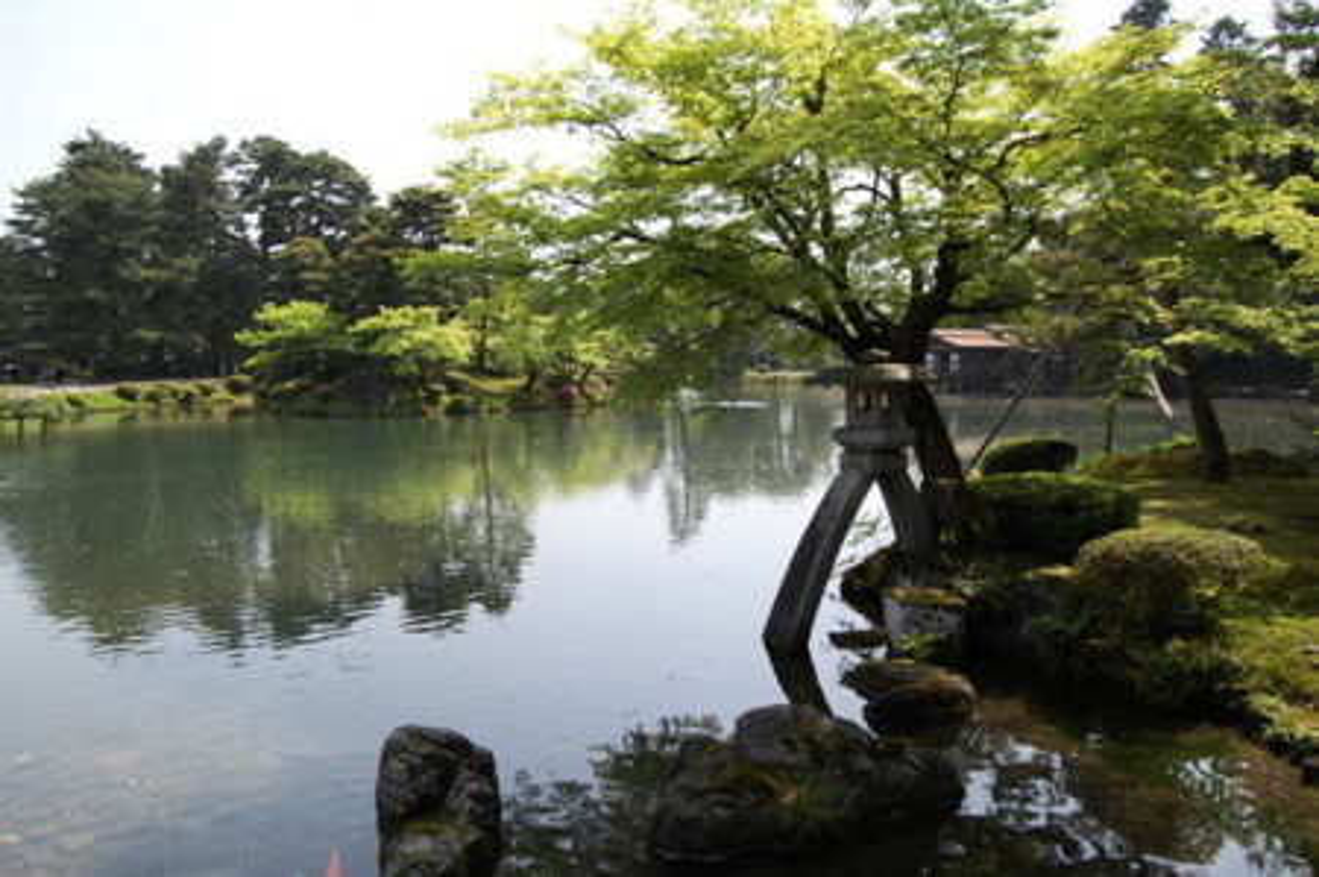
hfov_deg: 67.4
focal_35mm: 27
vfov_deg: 47.8
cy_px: 438
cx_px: 660
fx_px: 988
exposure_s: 1/250
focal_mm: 18
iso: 200
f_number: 8
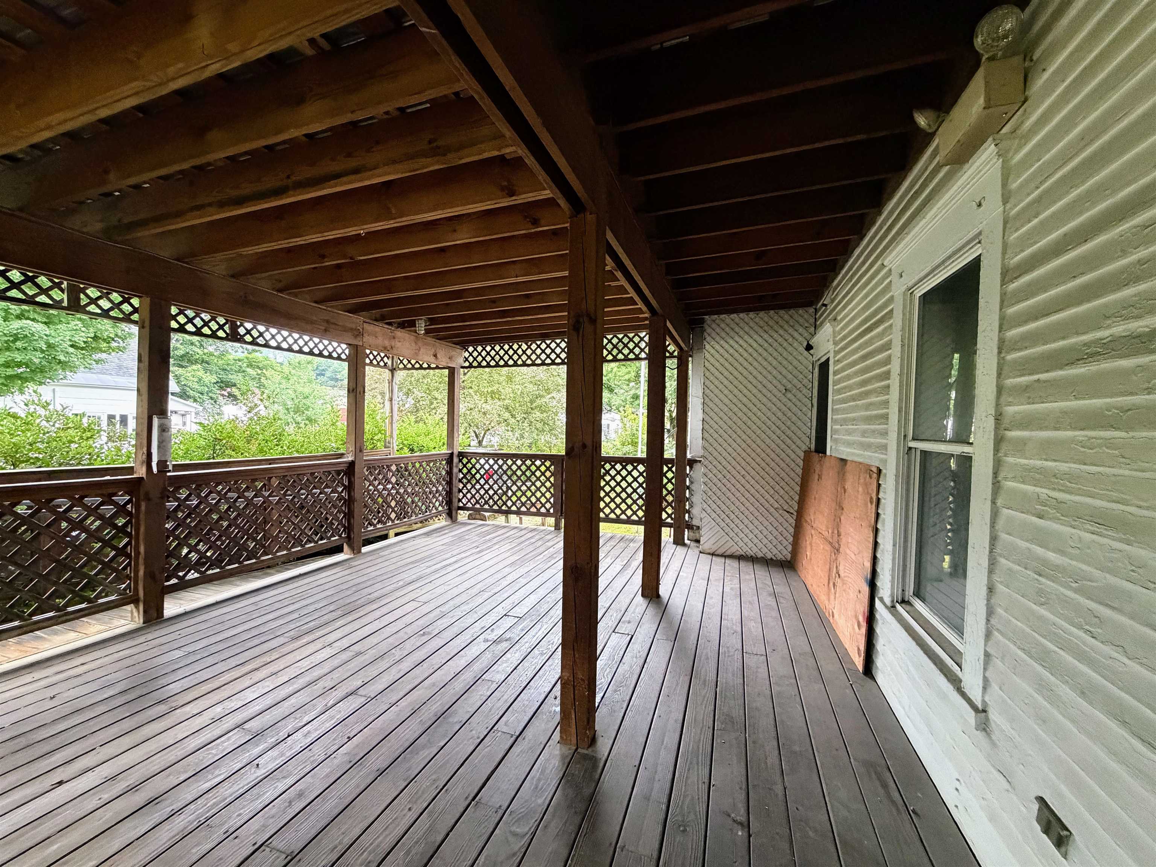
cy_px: 434
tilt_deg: -0.5
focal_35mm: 14
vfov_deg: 85.7
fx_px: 468
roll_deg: -1.1
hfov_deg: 102.1
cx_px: 578
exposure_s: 1/60
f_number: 2.2
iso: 640
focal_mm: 2.22
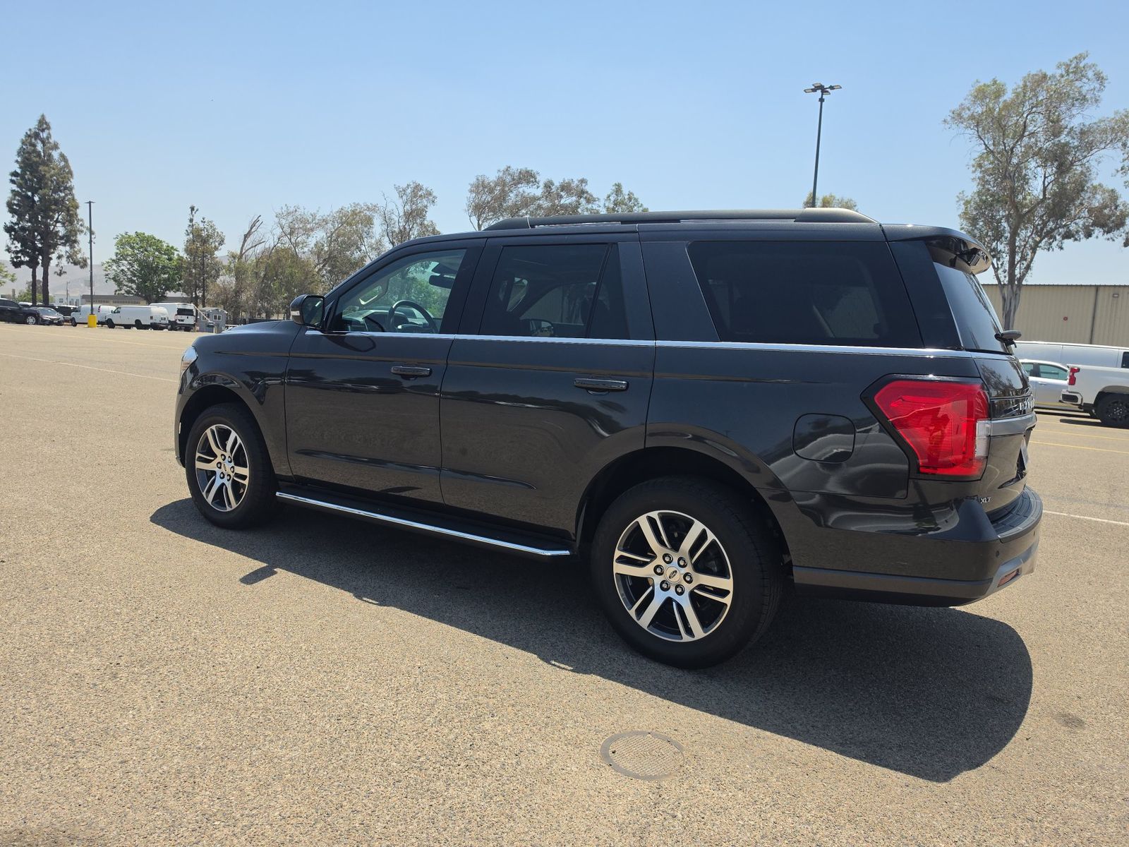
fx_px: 750
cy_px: 424
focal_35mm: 23
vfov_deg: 58.9
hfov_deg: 73.9
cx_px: 564
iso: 63
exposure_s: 1/4538
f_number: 1.4
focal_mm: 6.5
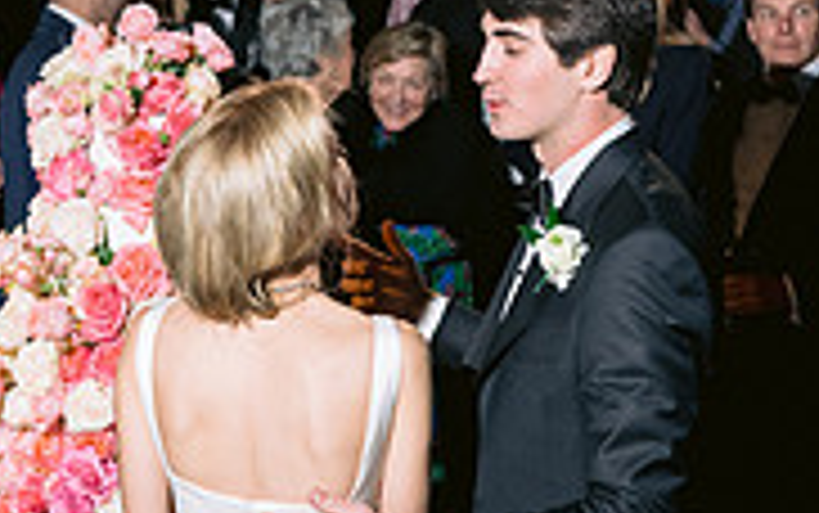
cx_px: 266
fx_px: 1965
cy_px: 230
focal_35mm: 88
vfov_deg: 14.9
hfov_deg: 23.4
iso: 1000
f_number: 3.2
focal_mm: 35
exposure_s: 1/80
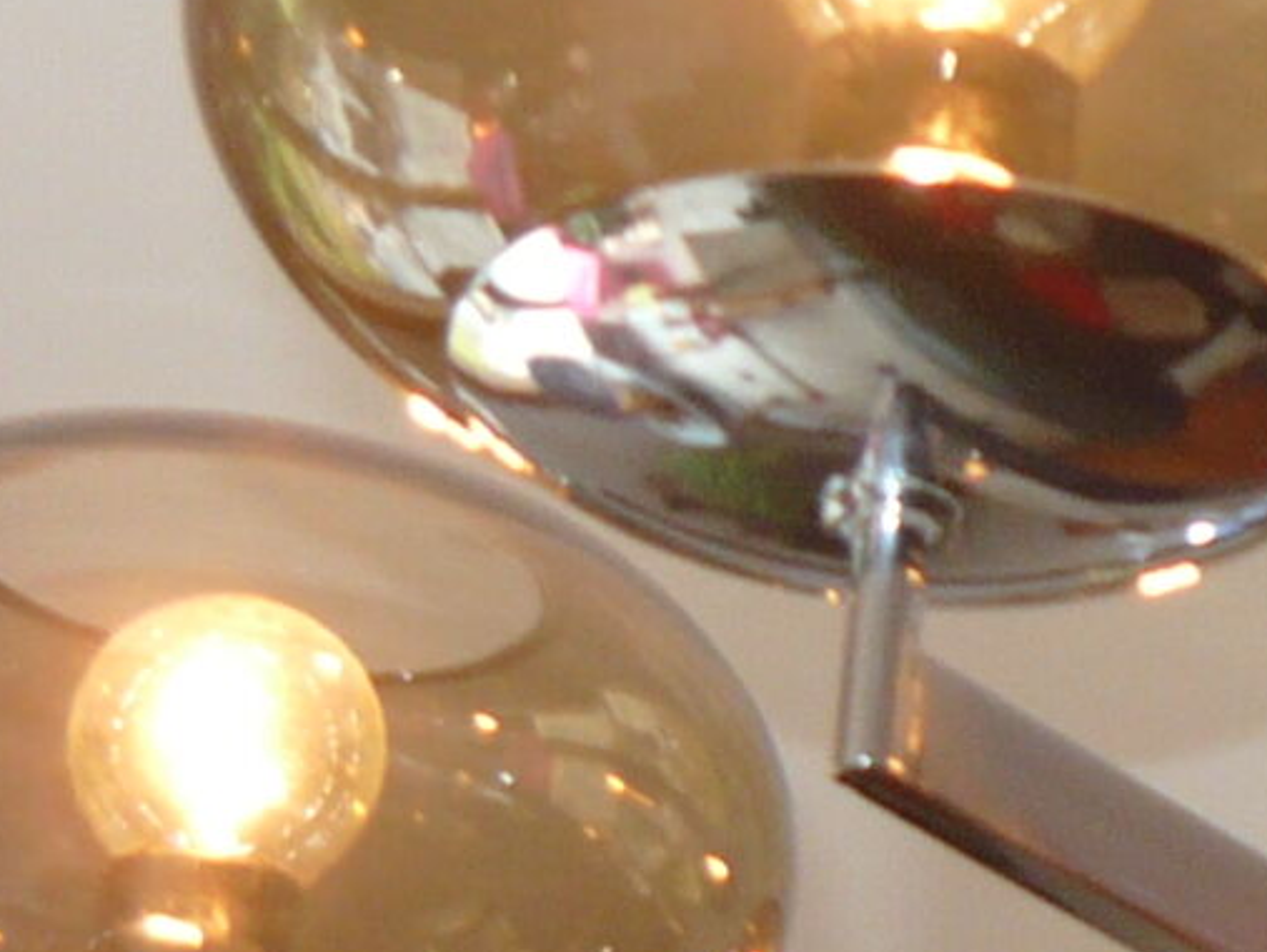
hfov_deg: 10.1
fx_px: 6811
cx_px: 2186
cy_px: 489
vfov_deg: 8.0
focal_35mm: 186
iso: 100
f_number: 2.8
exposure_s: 1/60
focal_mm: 5.5
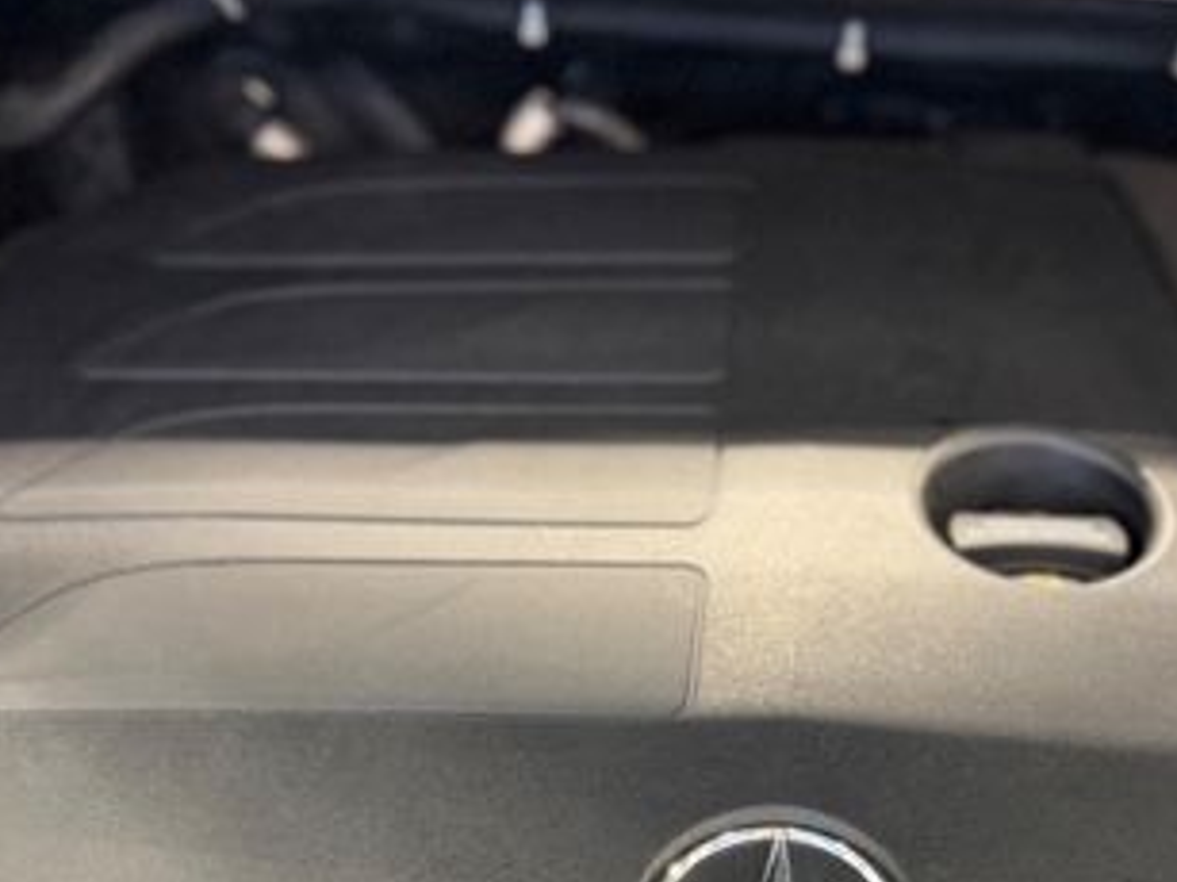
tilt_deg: -44.3
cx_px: 763
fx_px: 1699
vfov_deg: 27.6
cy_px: 859
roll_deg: -1.5
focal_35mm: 50
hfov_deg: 37.9
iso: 800
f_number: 1.78
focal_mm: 6.76
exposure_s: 1/40
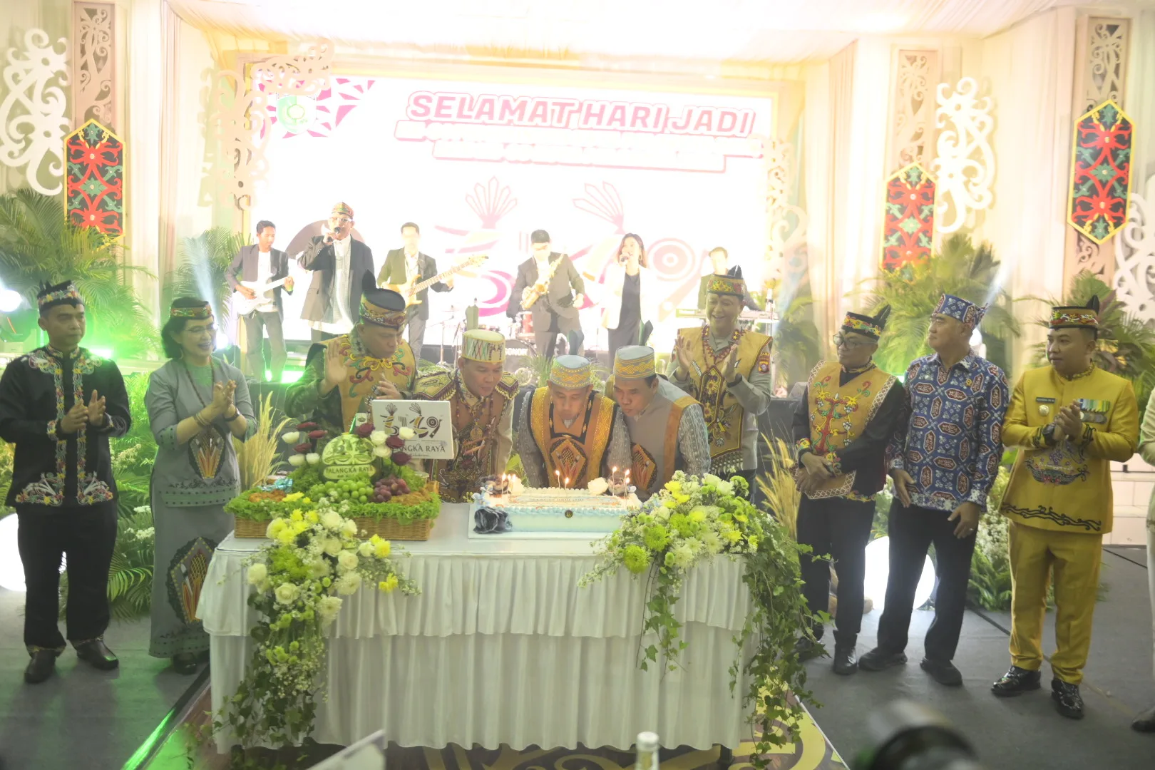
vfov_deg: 41.1
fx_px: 1027
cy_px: 385
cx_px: 578
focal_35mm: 32
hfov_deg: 58.7
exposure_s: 1/160
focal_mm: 32
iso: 4000
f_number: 2.8
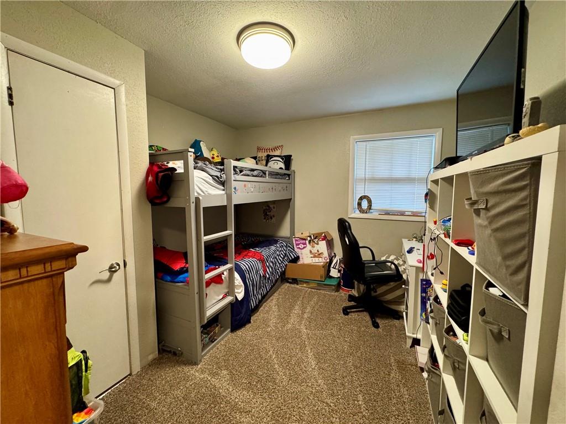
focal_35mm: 14
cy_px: 212
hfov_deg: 102.1
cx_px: 283
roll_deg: +0.2
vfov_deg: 85.7
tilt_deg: -5.7
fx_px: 229
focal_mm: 2.22
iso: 500
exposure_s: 1/60
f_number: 2.2
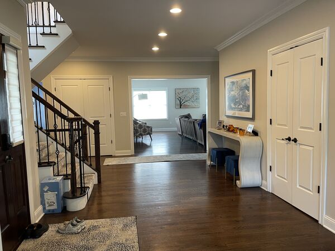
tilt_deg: -6.0
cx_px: 168
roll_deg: +1.3
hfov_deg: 67.3
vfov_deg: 53.1
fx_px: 252
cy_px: 126
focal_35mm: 26
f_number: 1.6
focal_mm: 5.1
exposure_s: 1/60
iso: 160
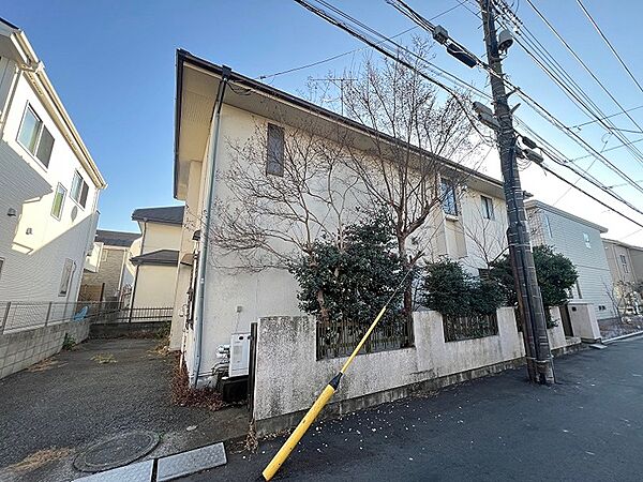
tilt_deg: +12.6
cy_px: 241
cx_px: 322
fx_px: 241
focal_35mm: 13
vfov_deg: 89.9
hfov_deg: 106.2
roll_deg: +0.8
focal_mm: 1.57
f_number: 1.8
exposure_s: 1/204
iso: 32
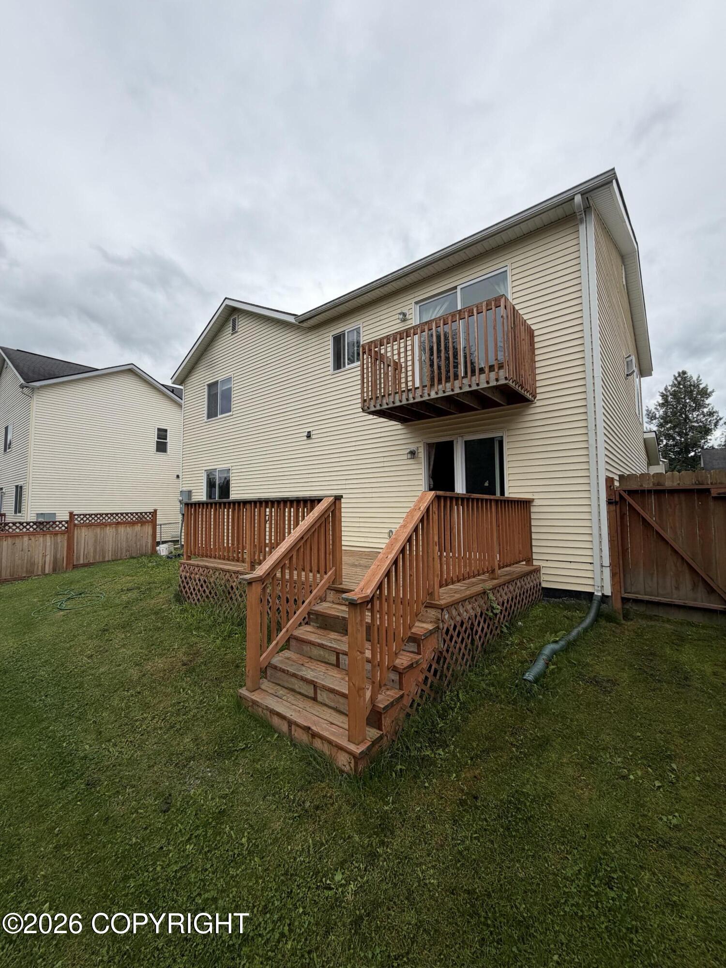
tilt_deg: +3.5
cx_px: 363
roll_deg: +0.8
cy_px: 484
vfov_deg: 102.1
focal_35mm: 14
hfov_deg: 85.7
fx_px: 391
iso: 25
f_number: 2.2
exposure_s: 1/770
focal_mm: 2.22
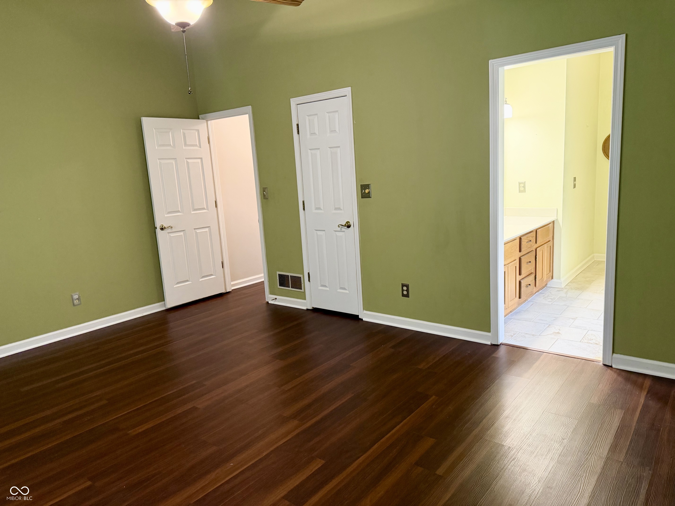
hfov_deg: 71.6
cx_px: 338
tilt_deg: -9.1
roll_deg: +4.1
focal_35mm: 24
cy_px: 253
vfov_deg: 56.8
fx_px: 468
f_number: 1.78
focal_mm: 6.76
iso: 400
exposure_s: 1/60
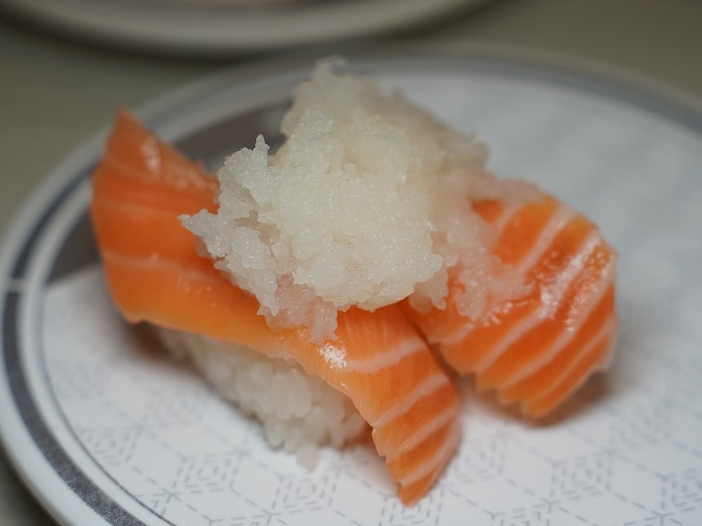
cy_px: 263
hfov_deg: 19.8
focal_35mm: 99
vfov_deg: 14.9
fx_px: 2007
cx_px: 345
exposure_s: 1/100
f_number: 4.5
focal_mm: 75
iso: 100
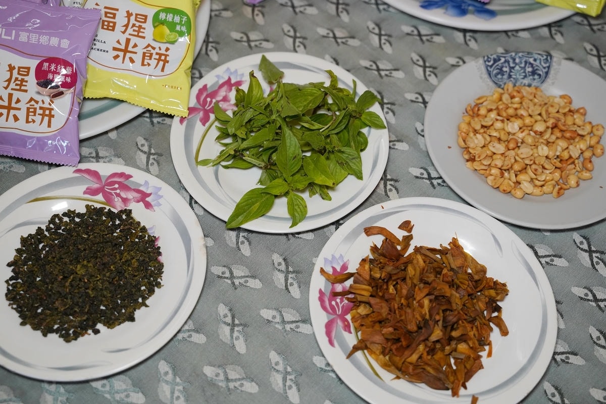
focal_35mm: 46
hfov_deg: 42.7
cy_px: 202
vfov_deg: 29.2
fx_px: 774
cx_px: 303
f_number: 4
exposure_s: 1/160
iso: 1250
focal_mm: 46
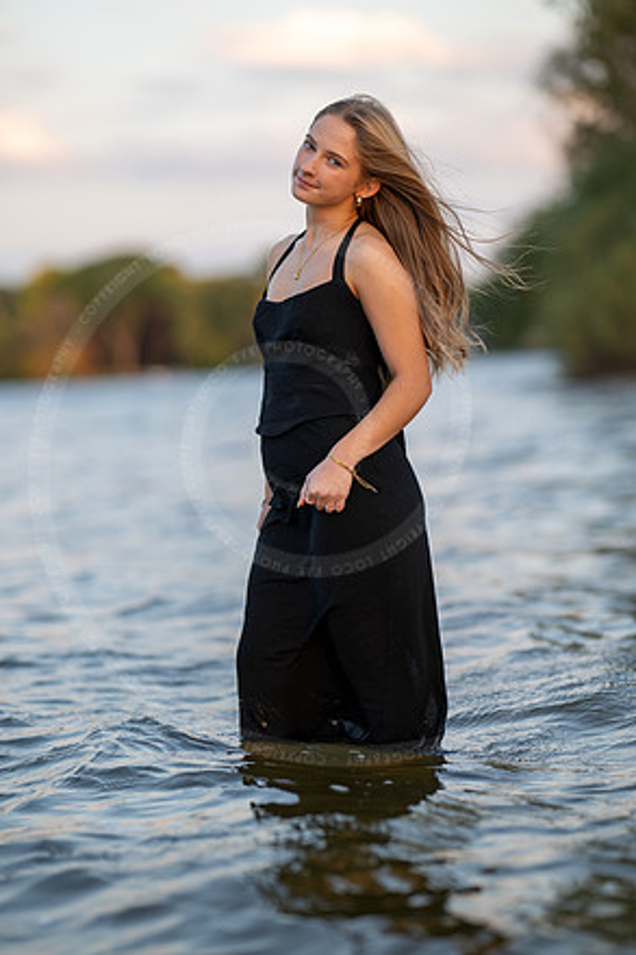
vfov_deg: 23.4
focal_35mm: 87
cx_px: 321
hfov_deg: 15.7
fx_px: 2307
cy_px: 484
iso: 125
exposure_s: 1/800
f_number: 1.6
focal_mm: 85
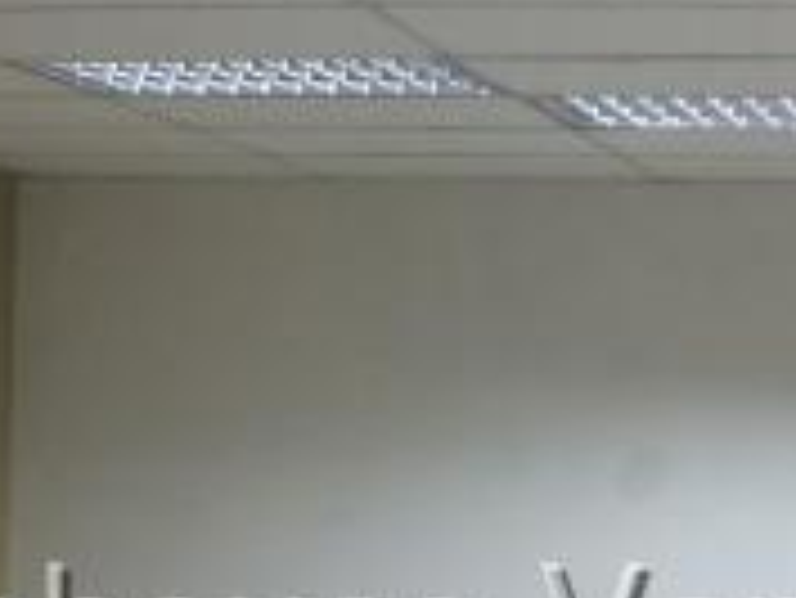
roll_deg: -2.7
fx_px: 2416
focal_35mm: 105
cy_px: 625
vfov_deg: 13.9
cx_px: 463
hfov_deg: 18.7
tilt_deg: -2.8
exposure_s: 1/30
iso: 64
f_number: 2.2
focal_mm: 4.15
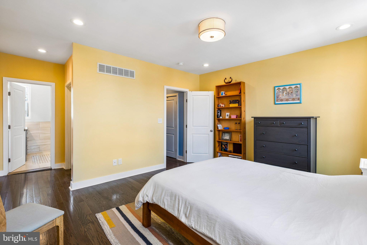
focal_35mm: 16
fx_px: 163
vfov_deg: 73.7
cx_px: 184
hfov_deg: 96.7
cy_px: 122
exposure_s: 1/17
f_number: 8
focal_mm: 10.5
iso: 250
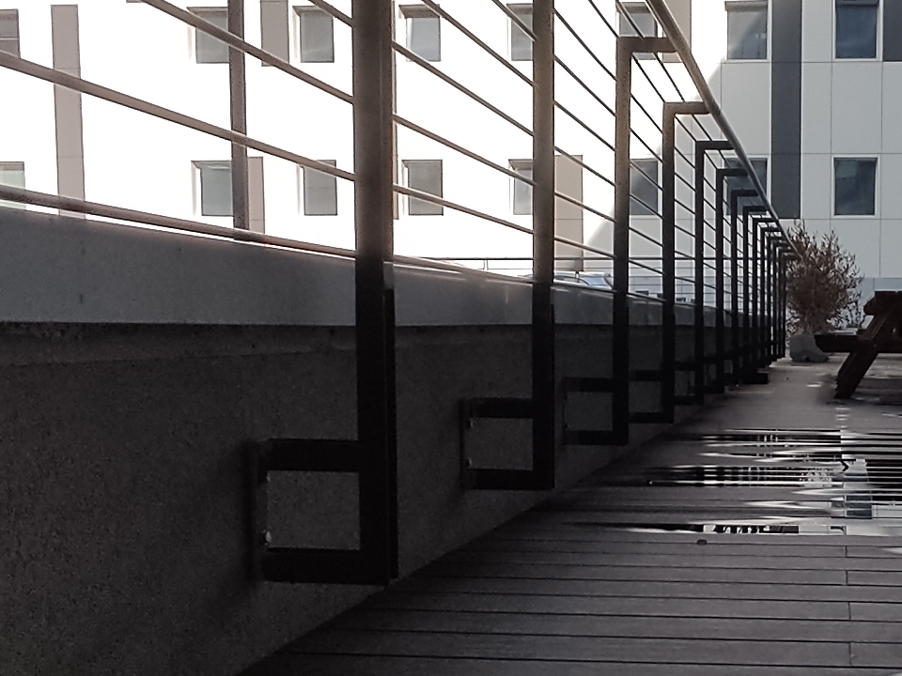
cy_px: 466
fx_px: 1329
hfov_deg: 36.0
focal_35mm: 51
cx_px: 751
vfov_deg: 28.3
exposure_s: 1/738
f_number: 2.2
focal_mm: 1.6
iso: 50
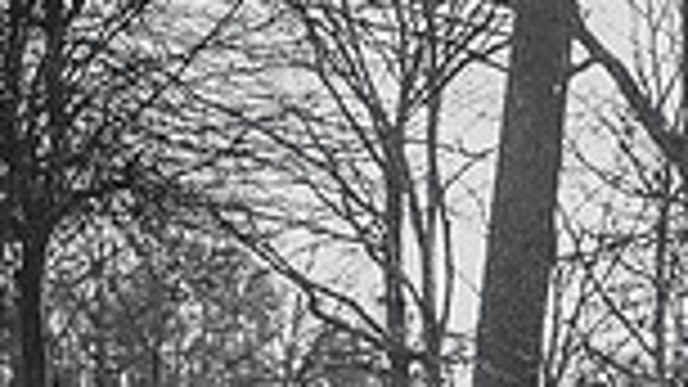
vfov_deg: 11.4
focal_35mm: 103
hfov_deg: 16.7
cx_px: 1286
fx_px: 1879
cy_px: 547
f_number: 3.2
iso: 400
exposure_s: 1/2500
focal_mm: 26
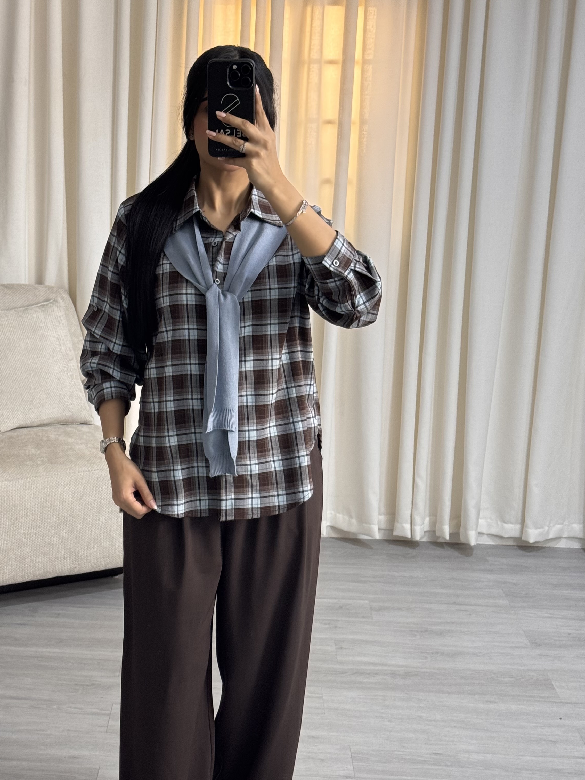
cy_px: 439
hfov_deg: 22.8
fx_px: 1442
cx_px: 203
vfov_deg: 30.2
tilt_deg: -13.6
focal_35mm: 64
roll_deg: -1.4
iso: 100
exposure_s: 1/60
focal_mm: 6.76
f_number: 1.78
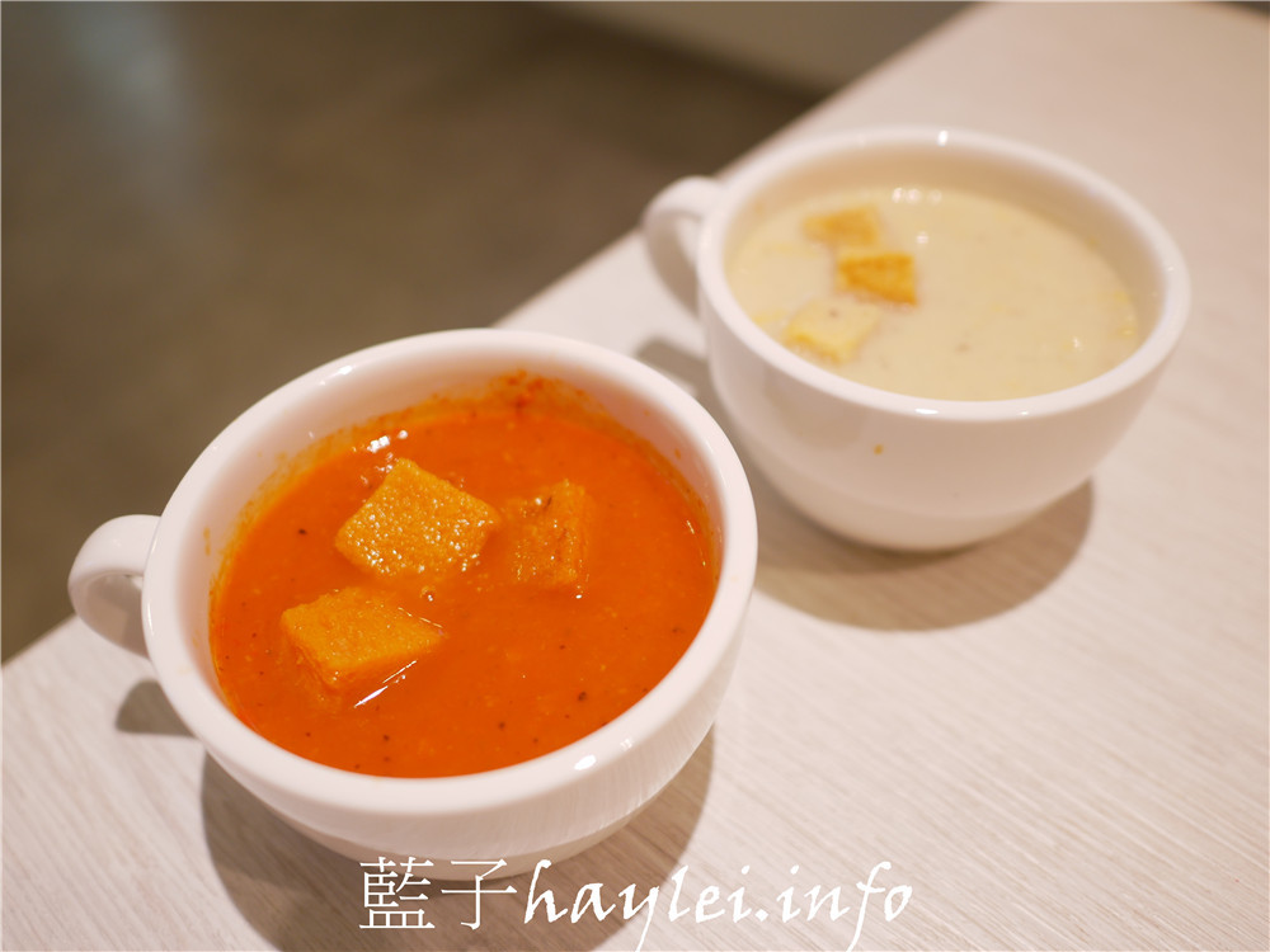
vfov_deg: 46.8
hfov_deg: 60.0
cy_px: 476
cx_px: 635
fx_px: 1101
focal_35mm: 30
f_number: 1.7
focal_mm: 15
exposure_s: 1/60
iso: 200
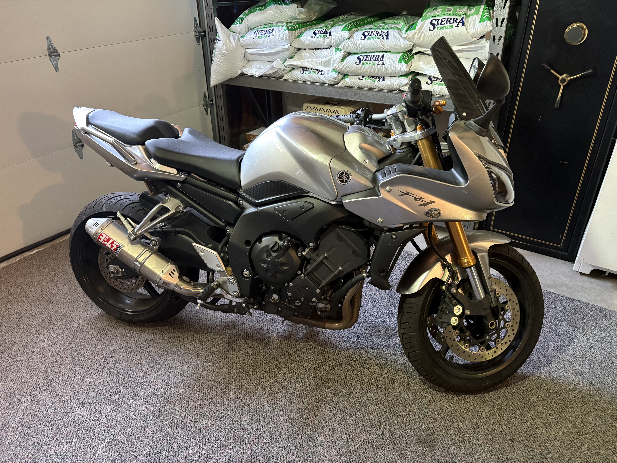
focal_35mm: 26
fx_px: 463
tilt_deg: -31.3
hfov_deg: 67.3
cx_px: 308
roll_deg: +0.8
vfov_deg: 53.1
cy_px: 232
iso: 500
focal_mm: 5.96
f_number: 1.6
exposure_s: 1/30
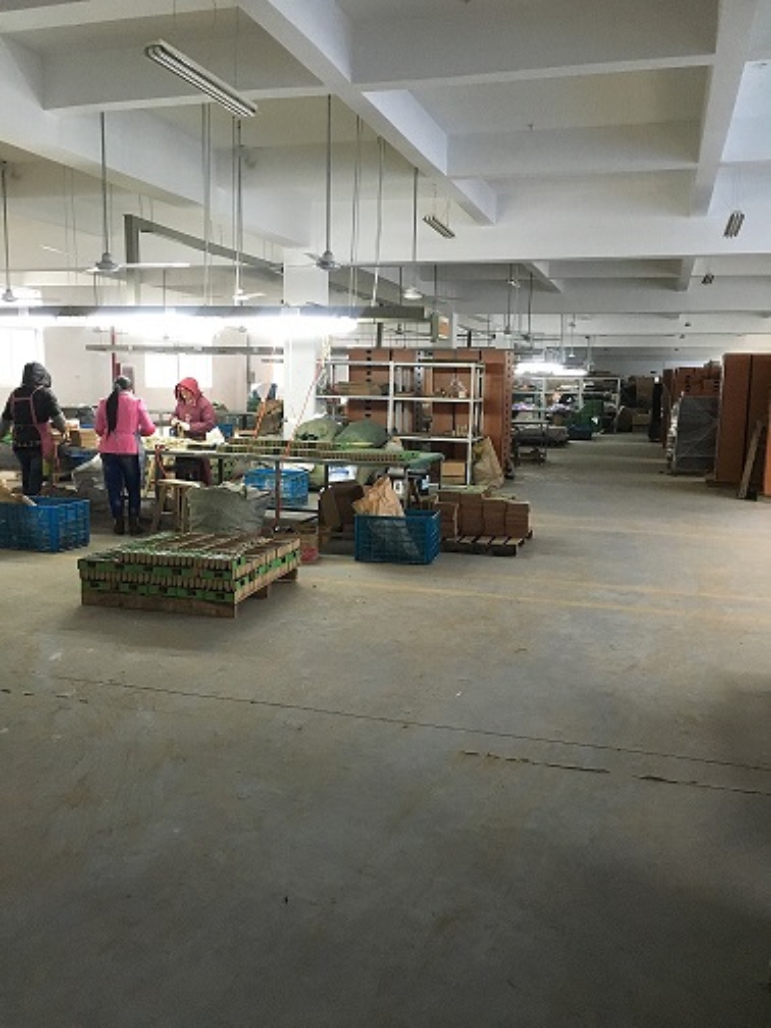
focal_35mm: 29
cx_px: 386
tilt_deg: -6.9
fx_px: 861
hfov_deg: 48.2
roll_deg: -1.0
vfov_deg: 61.7
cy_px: 514
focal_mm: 4.15
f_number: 2.2
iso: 200
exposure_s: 1/25
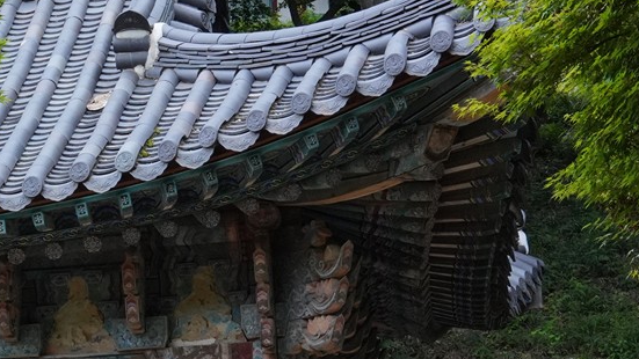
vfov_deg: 9.1
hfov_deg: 15.5
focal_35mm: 133
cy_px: 315
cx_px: -133
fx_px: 2254
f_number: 14
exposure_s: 1/100
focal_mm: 35
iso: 1600
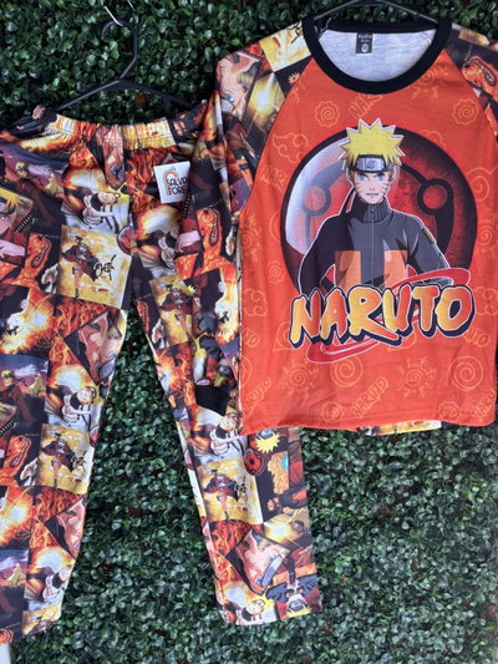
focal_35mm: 26
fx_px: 499
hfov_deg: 53.1
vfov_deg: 67.3
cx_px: 249
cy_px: 332
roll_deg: +0.1
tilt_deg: -11.3
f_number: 1.6
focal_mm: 5.96
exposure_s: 1/136
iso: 32
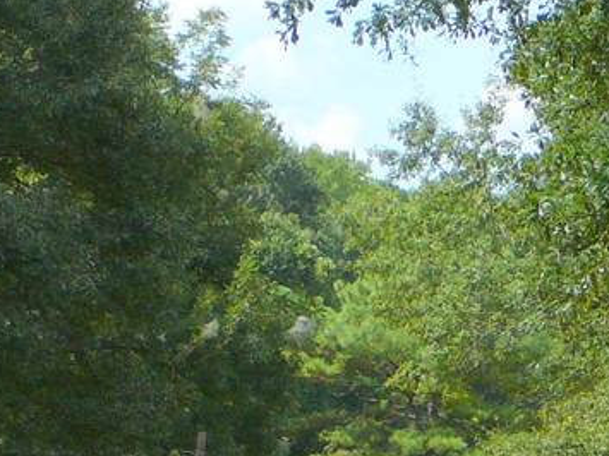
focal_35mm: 176
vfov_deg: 8.3
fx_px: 3095
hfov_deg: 11.2
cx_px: 153
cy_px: 624
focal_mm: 9.1
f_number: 3.6
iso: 80
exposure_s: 1/500
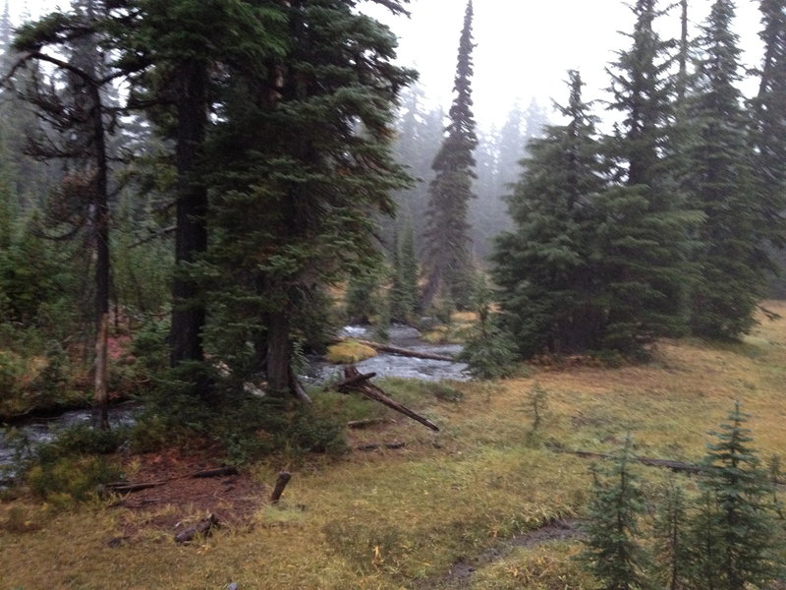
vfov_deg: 40.7
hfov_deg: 52.6
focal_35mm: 35
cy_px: 295
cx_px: 393
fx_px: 795
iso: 320
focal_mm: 4.28
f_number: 2.4
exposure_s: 1/20
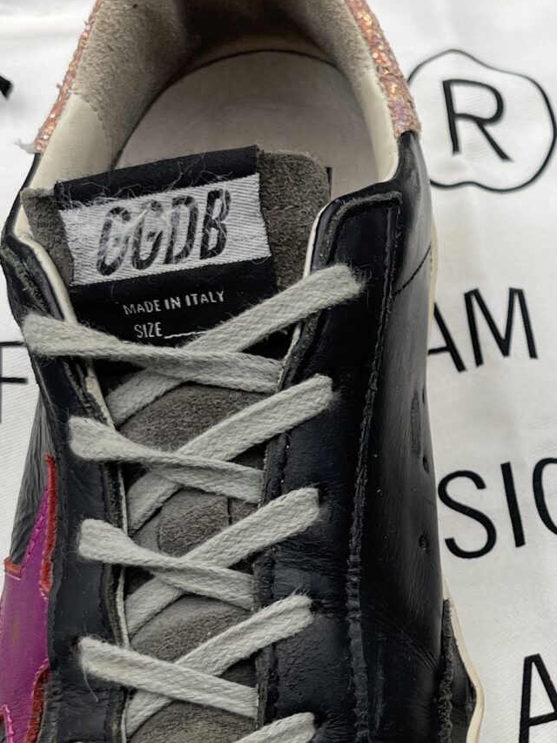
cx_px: 528
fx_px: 1673
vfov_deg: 24.8
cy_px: 520
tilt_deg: -56.8
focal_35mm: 78
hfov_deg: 18.5
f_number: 1.6
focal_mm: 5.1
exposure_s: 1/608
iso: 32
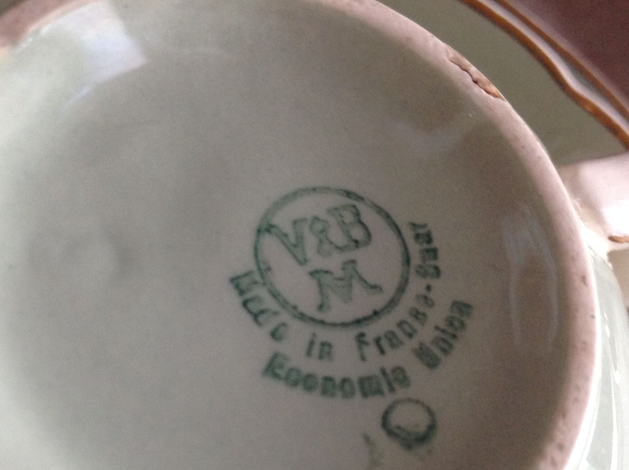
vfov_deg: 27.7
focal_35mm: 52
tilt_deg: -64.7
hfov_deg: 36.9
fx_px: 943
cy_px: 339
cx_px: 311
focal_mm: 4.28
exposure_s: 1/15
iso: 160
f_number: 2.4
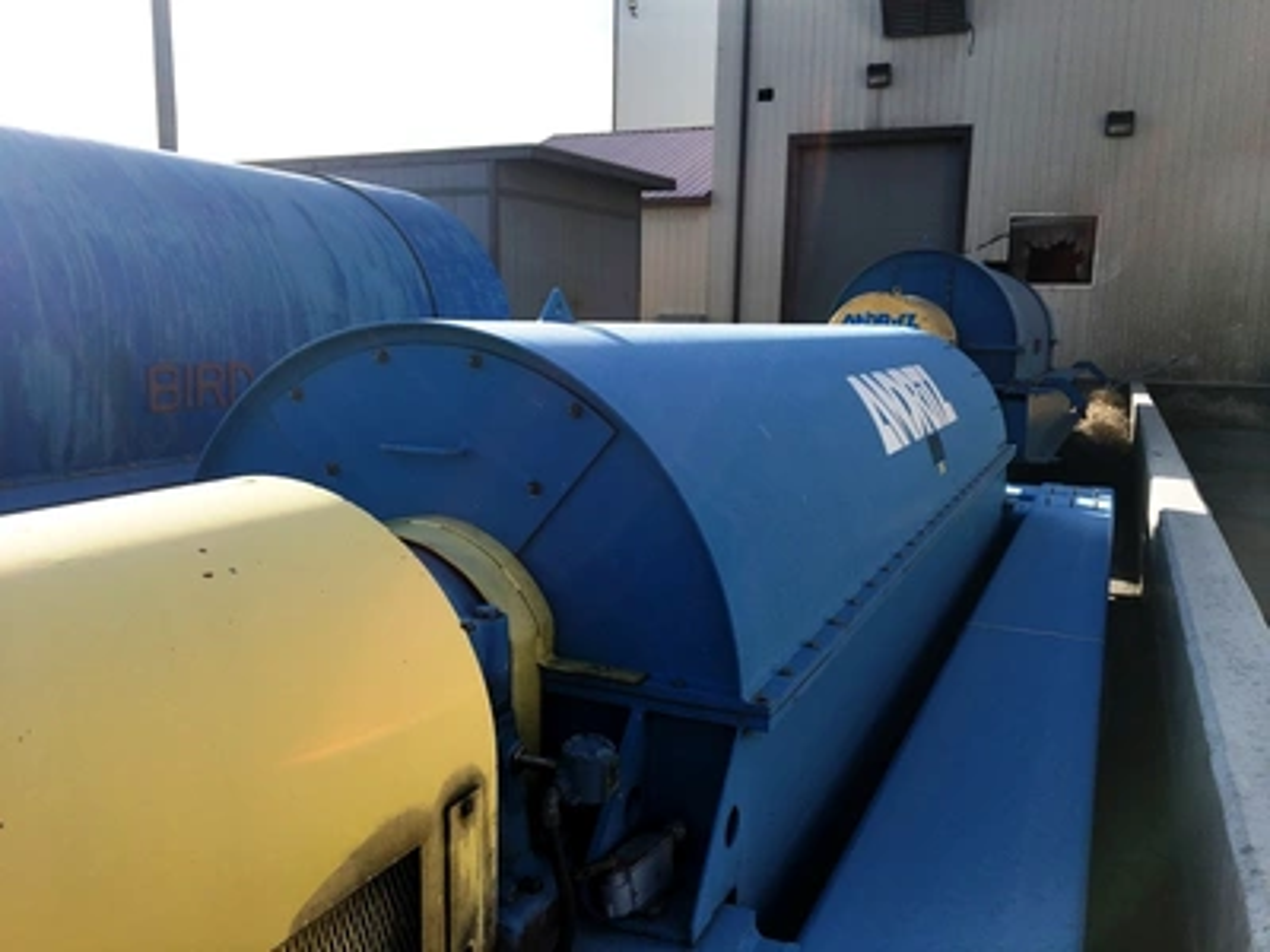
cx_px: 635
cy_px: 476
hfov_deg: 61.7
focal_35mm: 29
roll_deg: -0.5
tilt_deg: -6.9
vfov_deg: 48.2
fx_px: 1064
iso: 25
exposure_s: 1/986
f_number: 2.2
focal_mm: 4.15
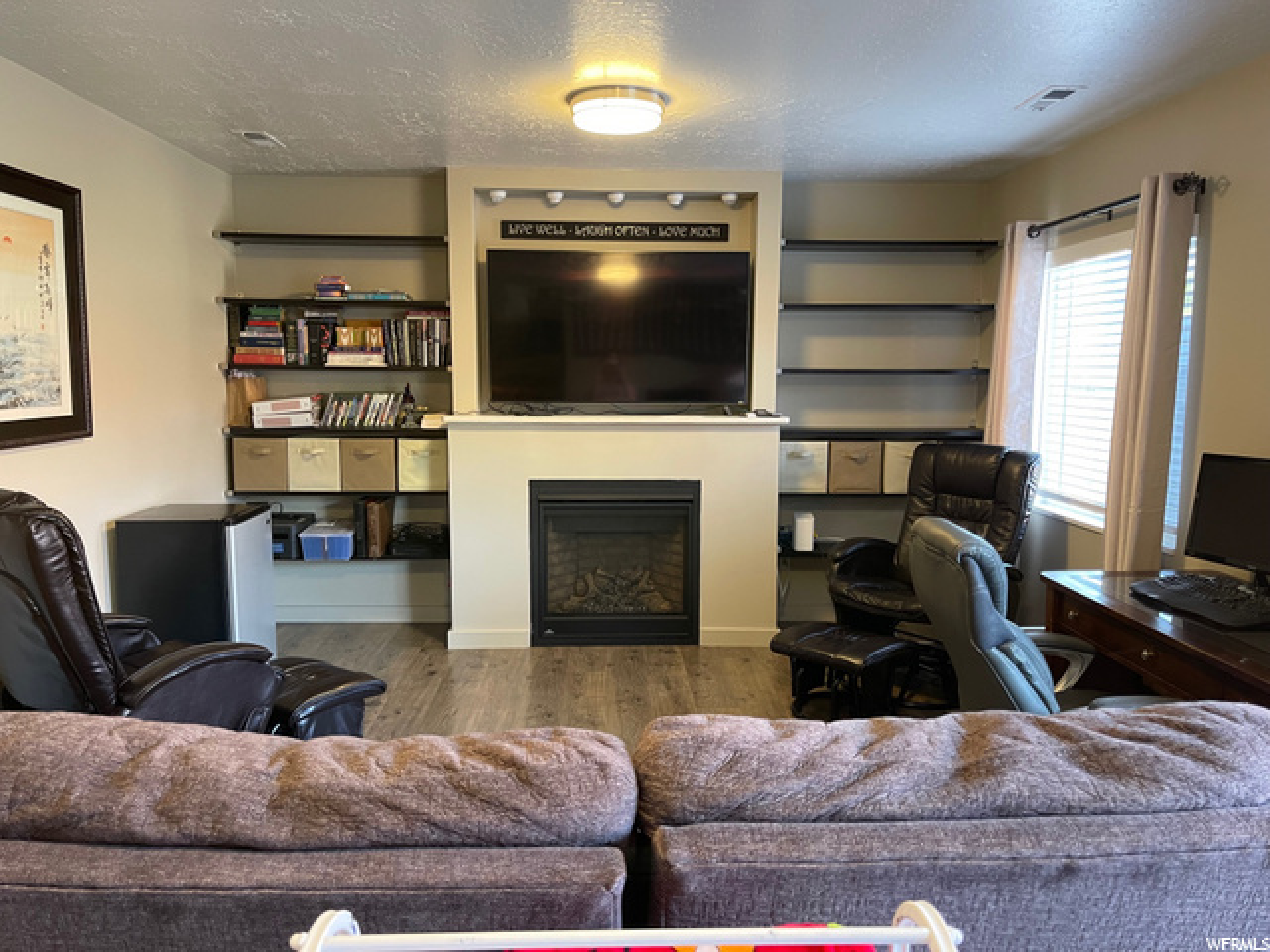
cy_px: 476
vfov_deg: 53.1
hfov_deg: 67.3
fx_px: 954
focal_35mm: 26
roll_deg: -0.5
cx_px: 635
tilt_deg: -7.1
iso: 320
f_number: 1.6
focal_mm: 5.1
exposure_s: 1/60
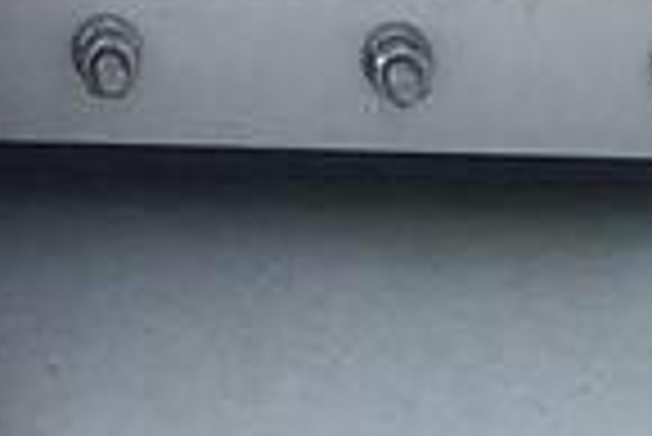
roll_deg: -3.6
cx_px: -423
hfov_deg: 8.0
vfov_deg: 4.4
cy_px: -2045
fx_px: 4514
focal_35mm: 249
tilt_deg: -0.4
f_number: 2.2
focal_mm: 4.15
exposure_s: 1/950
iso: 25
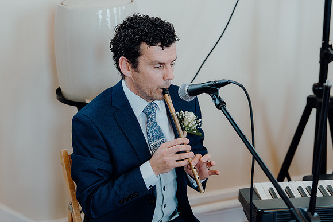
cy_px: 111
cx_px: 166
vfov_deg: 18.9
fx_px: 666
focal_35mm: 72
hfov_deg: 28.1
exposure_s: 1/200
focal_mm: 48
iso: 1000
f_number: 2.8
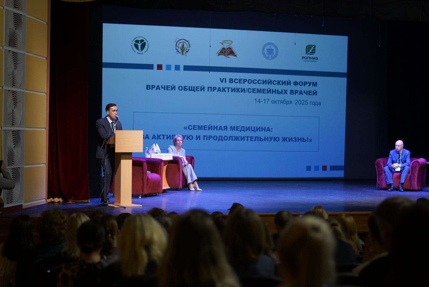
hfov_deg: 27.0
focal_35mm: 75
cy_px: 144
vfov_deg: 18.2
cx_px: 214
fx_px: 894
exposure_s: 1/100
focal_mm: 50
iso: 500
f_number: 1.8
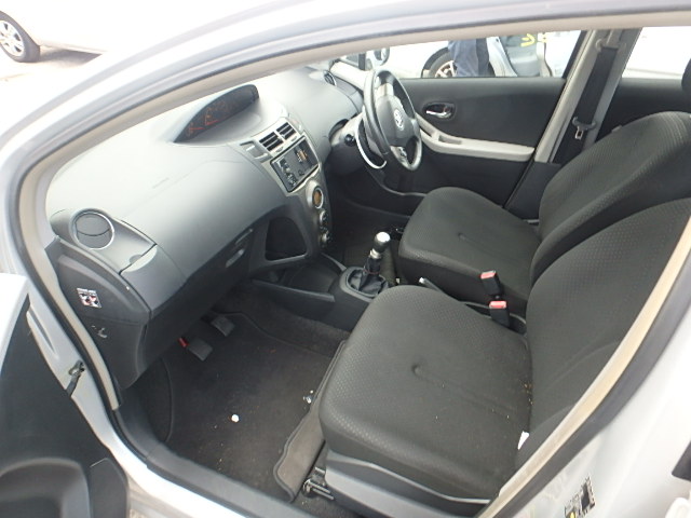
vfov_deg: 63.4
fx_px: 419
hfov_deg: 79.0
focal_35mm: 21
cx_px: 346
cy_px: 259
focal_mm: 3.7
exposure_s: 1/60
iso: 160
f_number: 3.5
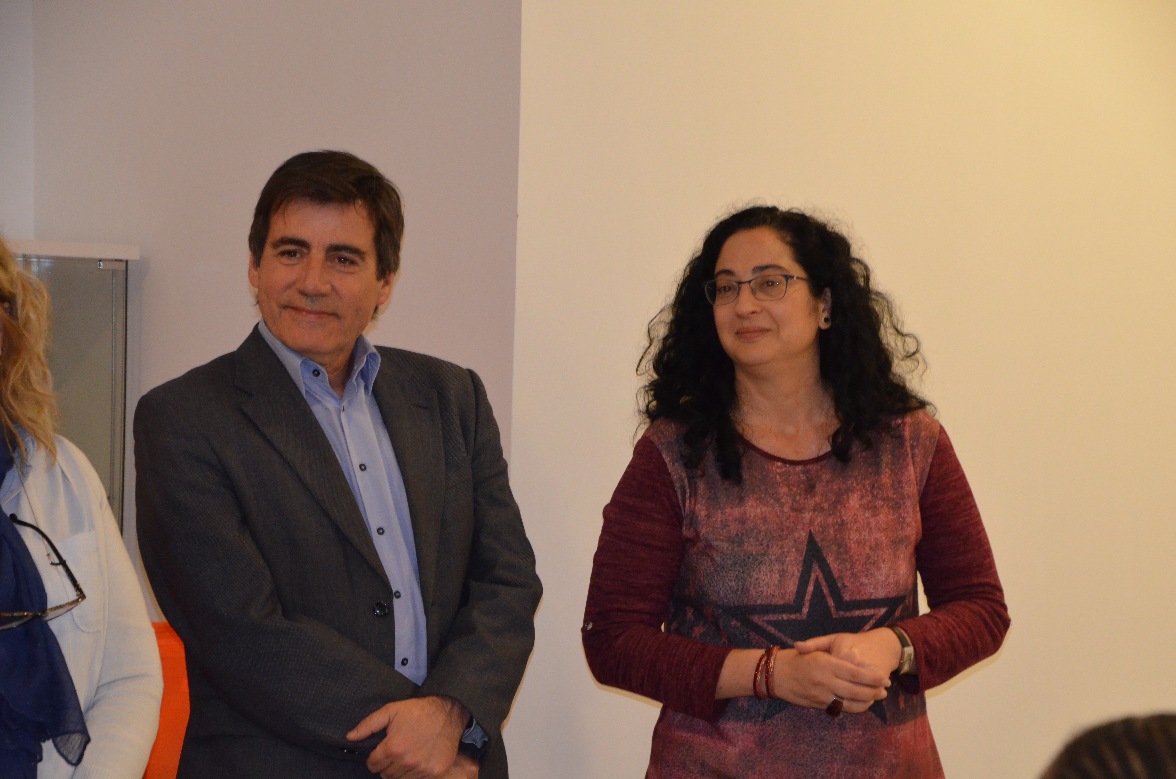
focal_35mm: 128
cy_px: 390
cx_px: 588
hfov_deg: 16.1
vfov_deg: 10.7
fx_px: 4156
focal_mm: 85
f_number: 5.6
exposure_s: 1/60
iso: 2200
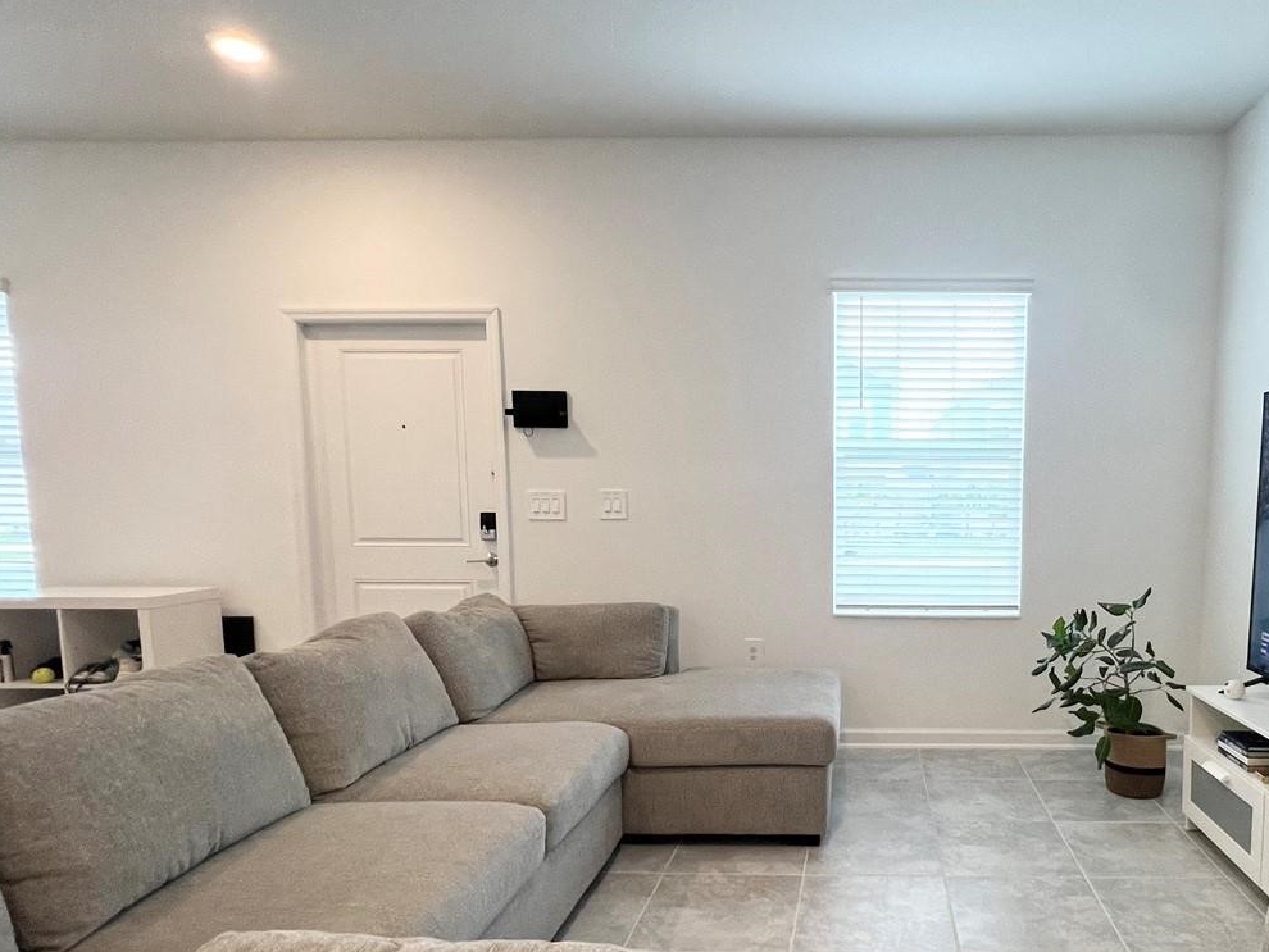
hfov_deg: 76.2
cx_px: 858
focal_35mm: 21
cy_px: 584
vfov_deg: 62.7
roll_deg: +0.4
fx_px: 770
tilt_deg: -6.1
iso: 160
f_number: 1.8
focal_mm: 1.57
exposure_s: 1/120
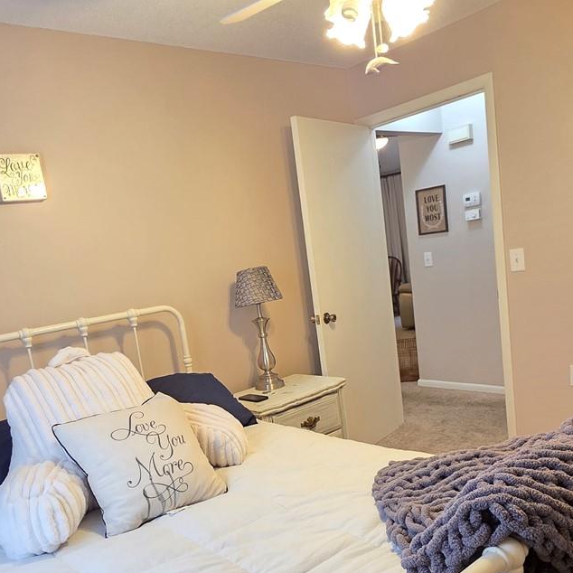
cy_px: 353
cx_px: 242
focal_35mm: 29
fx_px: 543
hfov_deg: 55.4
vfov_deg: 55.1
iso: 200
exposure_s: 1/60
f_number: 1.9
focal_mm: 2.2
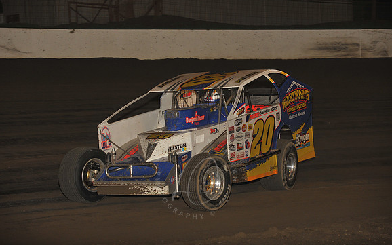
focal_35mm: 138
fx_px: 1474
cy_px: 115
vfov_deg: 9.5
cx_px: 196
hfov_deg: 15.1
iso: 800
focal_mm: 135
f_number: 6.3
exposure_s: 1/320
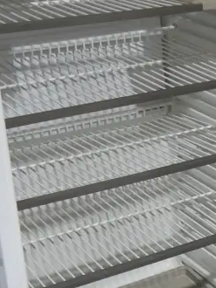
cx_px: 275
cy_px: 223
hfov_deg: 16.1
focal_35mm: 87
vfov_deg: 22.3
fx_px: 725
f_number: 3.5
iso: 320
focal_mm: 14
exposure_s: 1/60
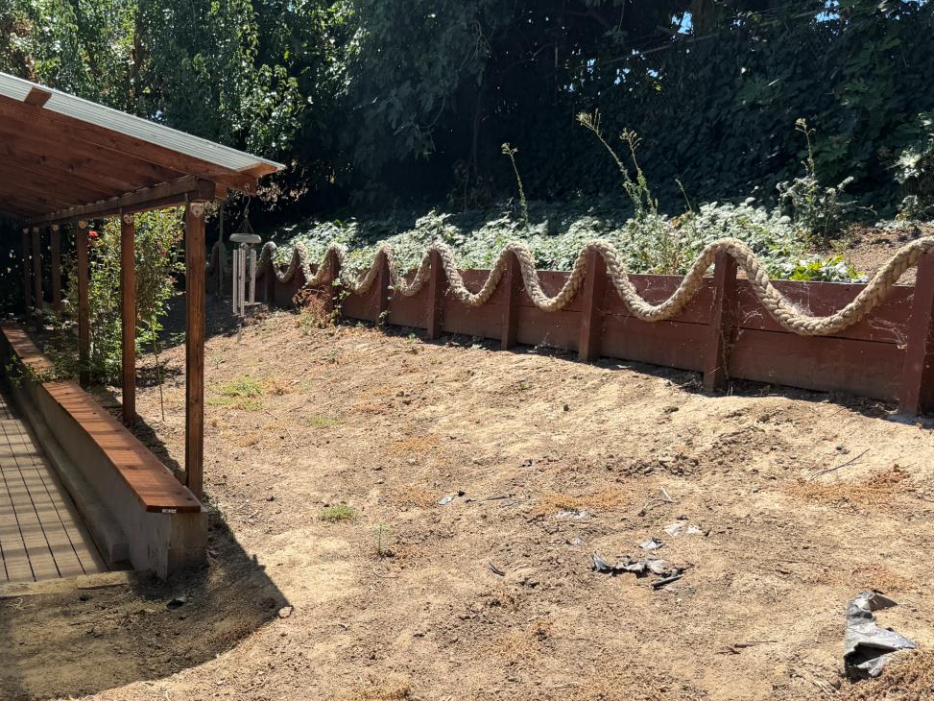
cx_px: 275
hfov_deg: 48.8
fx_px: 998
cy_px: 468
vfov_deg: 38.2
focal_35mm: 37
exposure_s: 1/2703
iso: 80
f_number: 1.78
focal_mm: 6.76
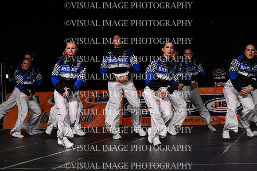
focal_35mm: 142
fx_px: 1013
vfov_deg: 9.7
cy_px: 86
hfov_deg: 14.5
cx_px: 128
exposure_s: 1/1000
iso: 6400
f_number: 4
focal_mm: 95
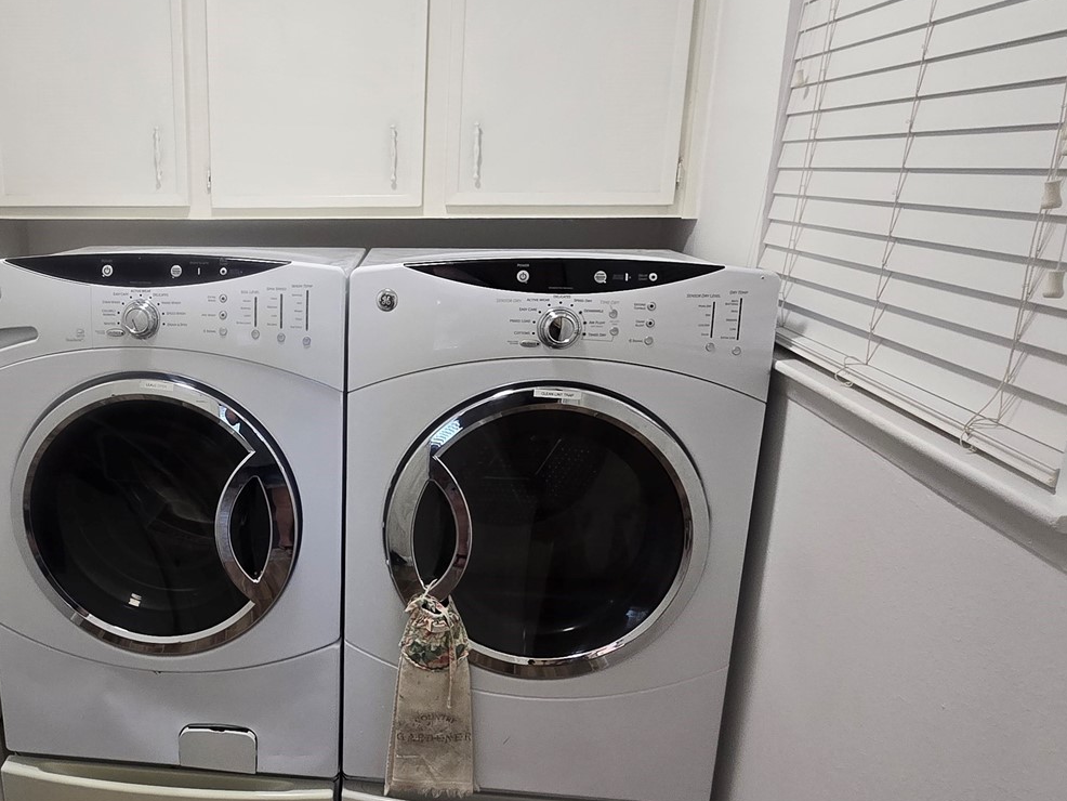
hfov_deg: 62.3
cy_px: 418
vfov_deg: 51.4
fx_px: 832
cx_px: 294
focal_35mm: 27
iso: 160
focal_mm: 2.2
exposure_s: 1/60
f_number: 2.2
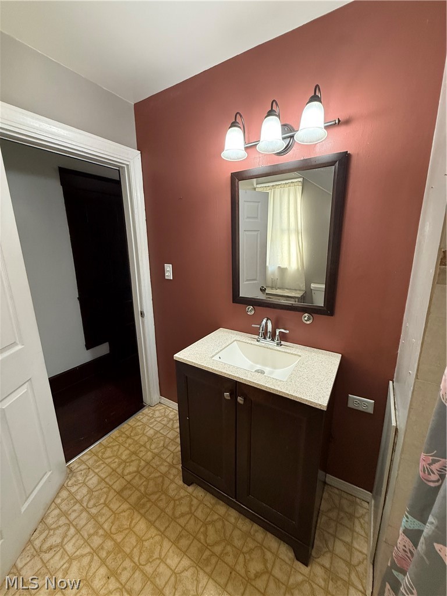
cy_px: 298
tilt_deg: -13.2
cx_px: 224
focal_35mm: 14
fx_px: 241
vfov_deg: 102.1
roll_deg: +1.5
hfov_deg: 85.7
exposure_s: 1/60
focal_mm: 2.22
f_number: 2.2
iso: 250
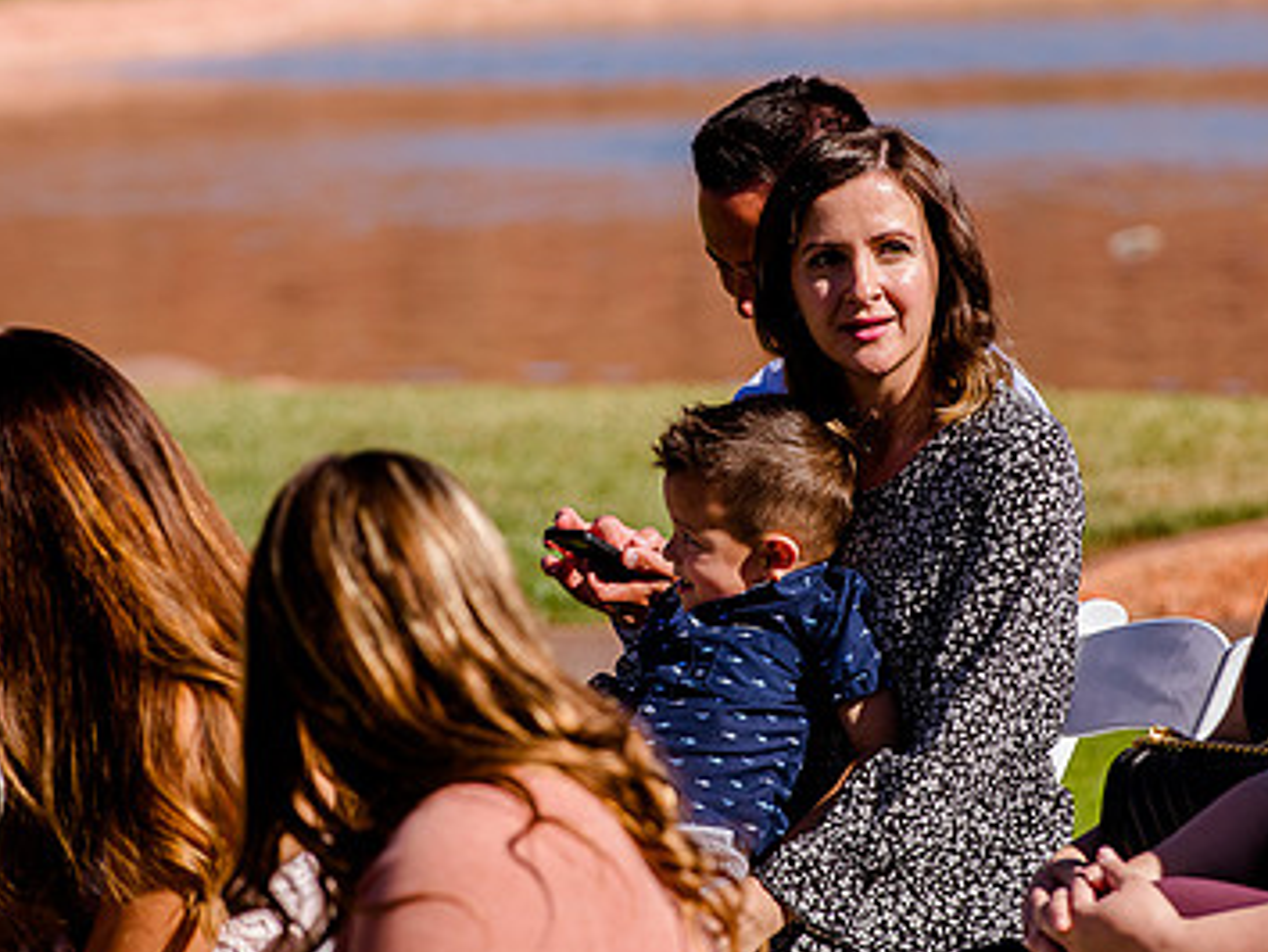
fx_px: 11546
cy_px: 410
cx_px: 652
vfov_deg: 4.7
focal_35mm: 315
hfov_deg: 6.3
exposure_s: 1/800
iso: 200
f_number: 5.6
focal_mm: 200
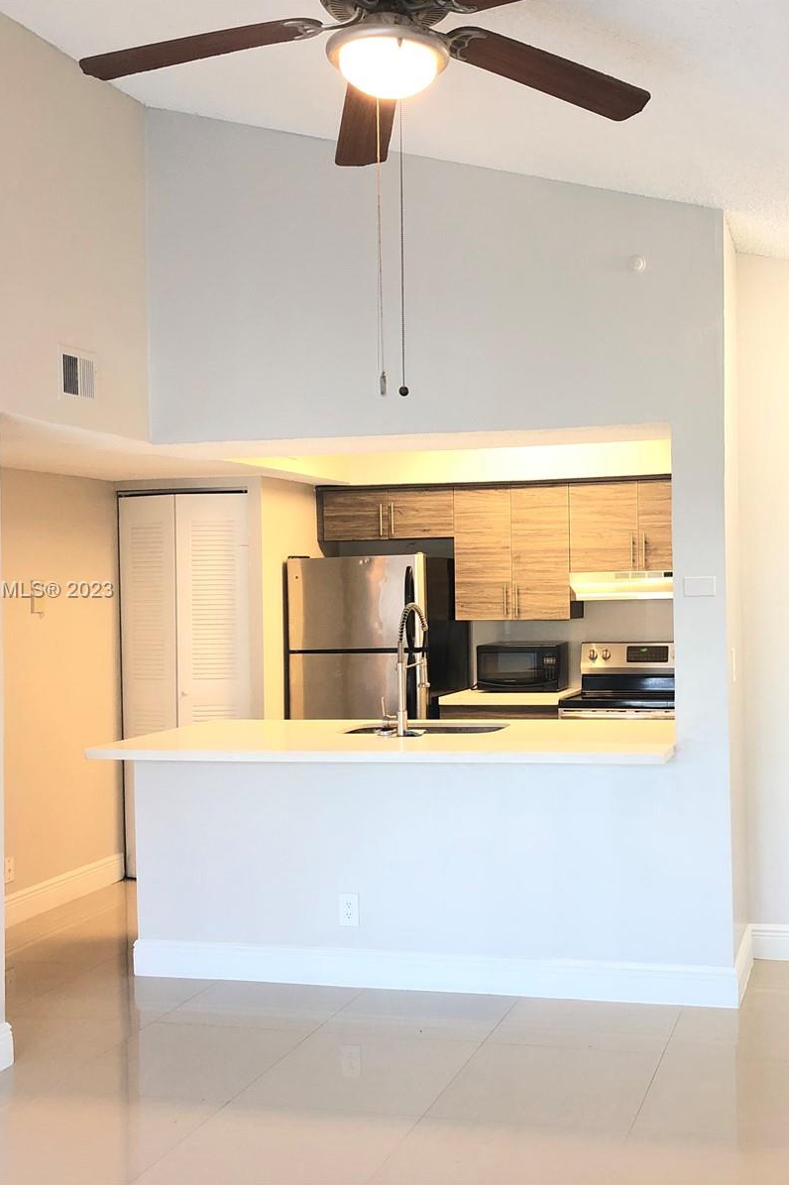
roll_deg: +1.6
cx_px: 589
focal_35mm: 39
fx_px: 1283
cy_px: 591
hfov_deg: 33.5
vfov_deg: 49.6
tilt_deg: -2.2
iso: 50
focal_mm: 3.99
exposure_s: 1/15
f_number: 1.8
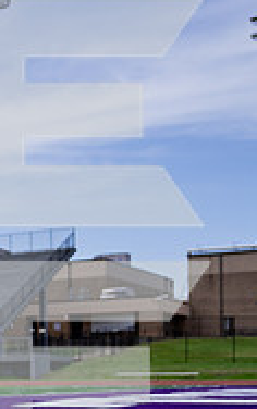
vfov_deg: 23.6
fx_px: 950
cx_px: -344
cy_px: 377
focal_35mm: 85
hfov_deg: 12.4
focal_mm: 26
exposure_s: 1/1250
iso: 100
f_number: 4
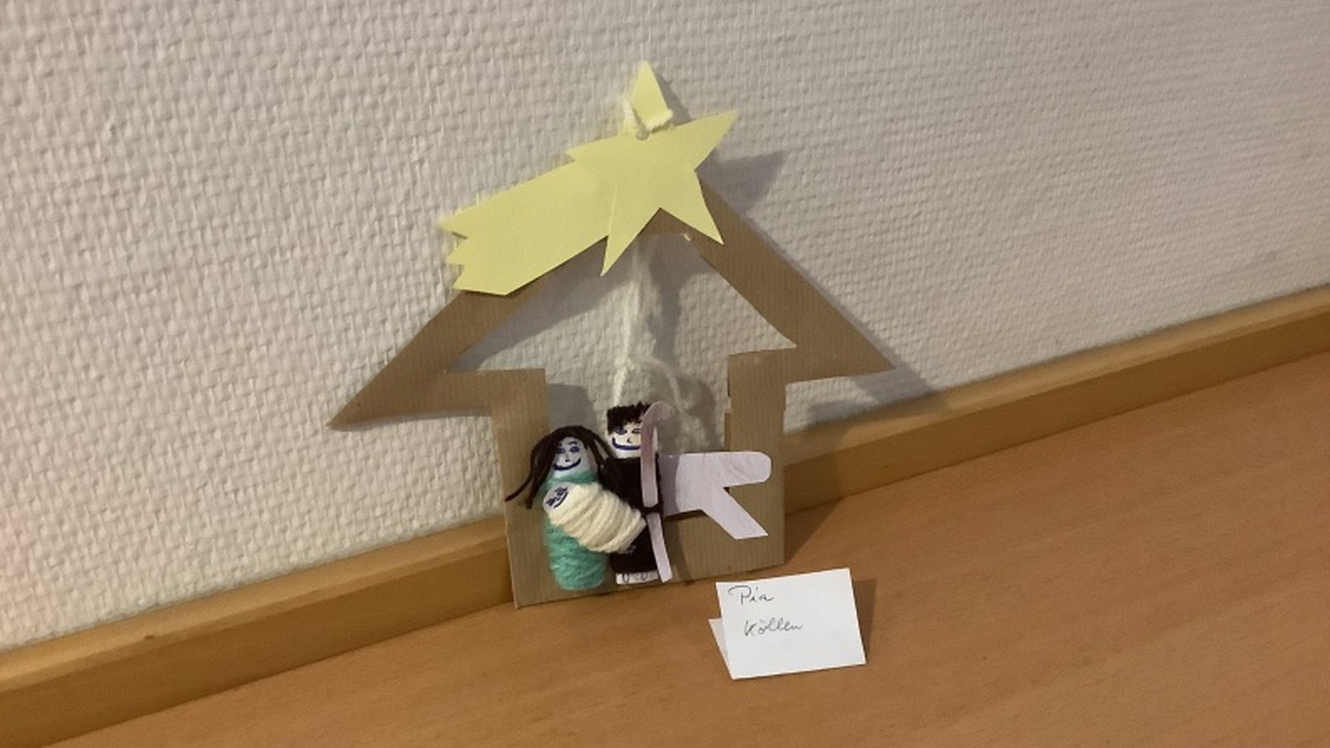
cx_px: 662
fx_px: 1199
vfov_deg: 34.5
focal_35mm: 34
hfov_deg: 58.0
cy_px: 453
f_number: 2.4
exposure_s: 1/25
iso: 400
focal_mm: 3.3
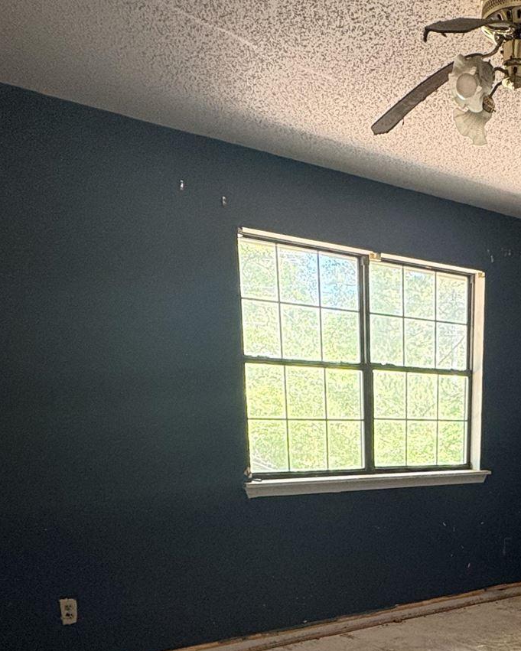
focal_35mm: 37
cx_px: 427
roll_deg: -1.2
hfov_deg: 38.4
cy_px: 612
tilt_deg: -14.4
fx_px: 713
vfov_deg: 43.8
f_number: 2.2
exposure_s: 1/60
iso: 250
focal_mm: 2.22
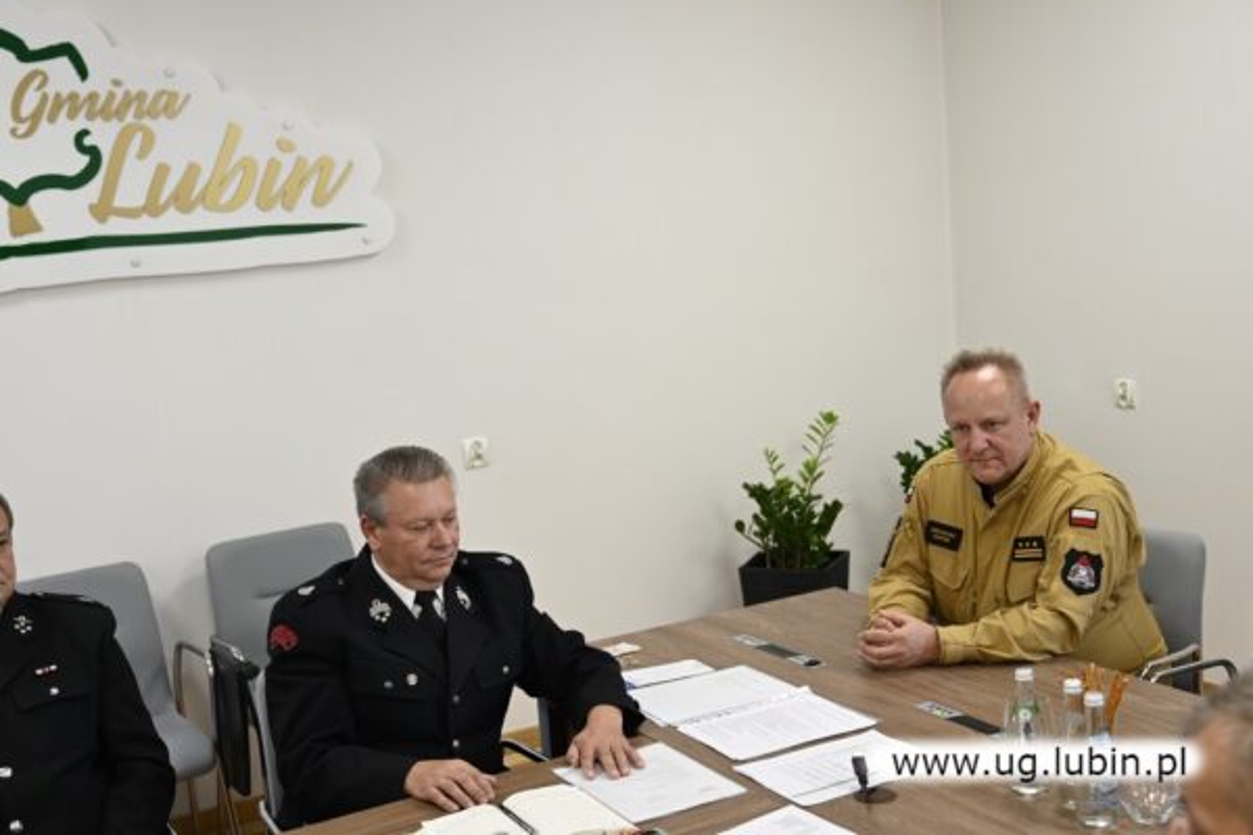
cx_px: 626
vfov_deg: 31.9
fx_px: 1462
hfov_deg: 46.4
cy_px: 418
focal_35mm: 42
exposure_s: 1/125
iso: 450
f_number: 2.8
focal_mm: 28
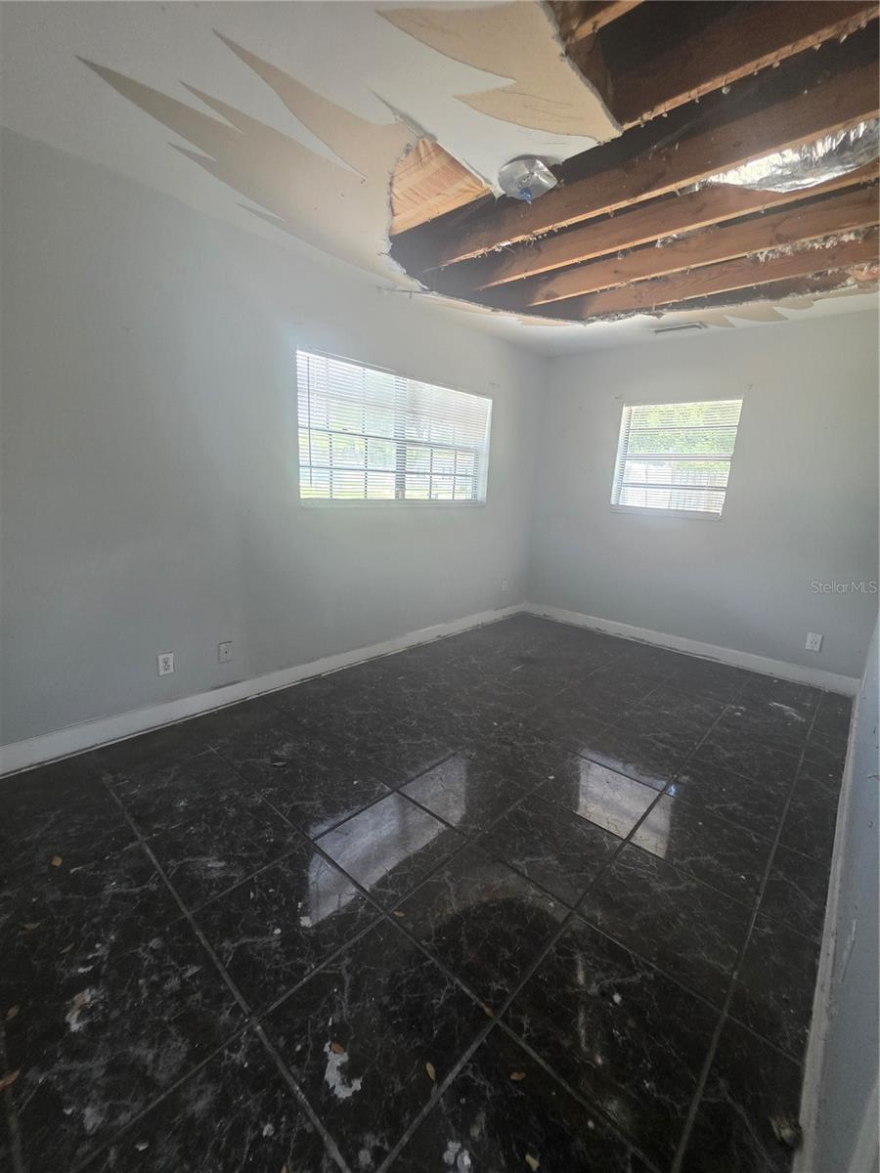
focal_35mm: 13
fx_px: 441
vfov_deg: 106.2
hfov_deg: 89.9
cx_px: 440
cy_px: 586
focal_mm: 2.2
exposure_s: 1/120
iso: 250
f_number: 1.9
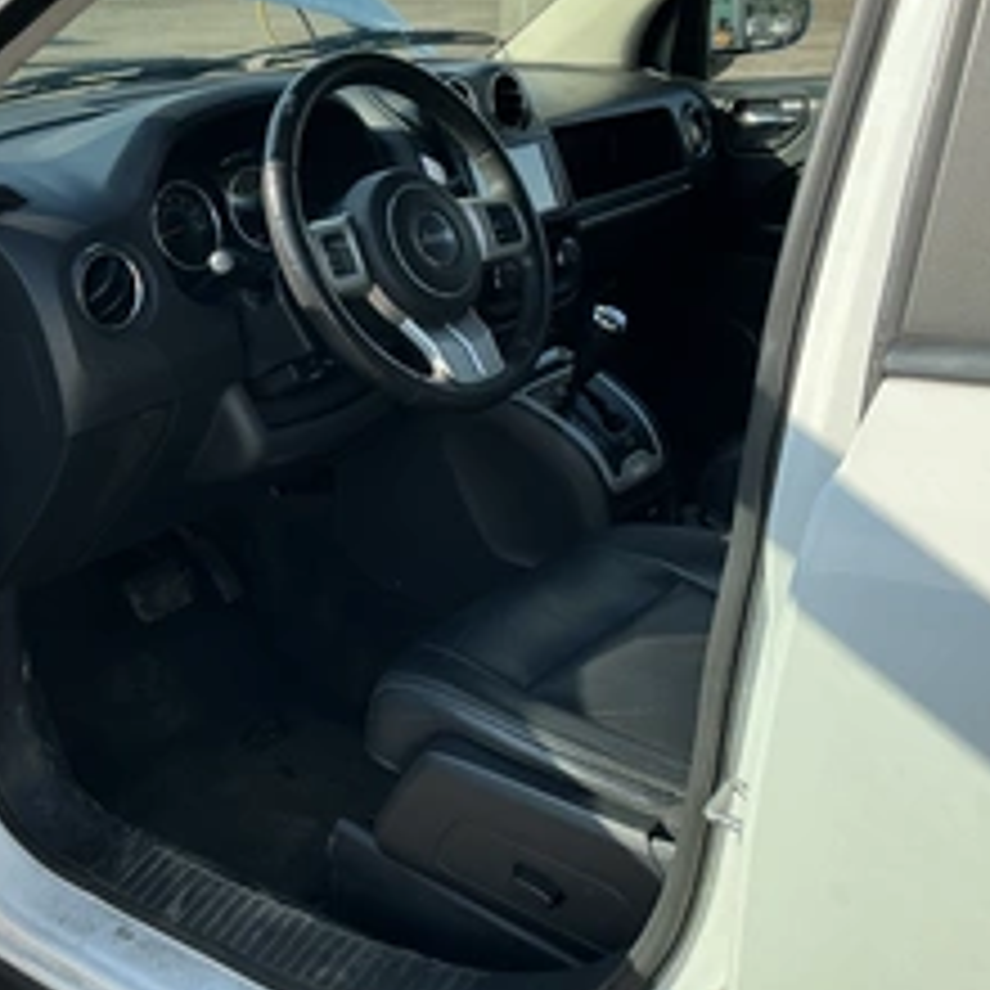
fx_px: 1456
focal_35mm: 45
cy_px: 405
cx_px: 346
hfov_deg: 37.2
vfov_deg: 37.4
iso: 25
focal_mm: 3
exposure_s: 1/739
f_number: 1.8
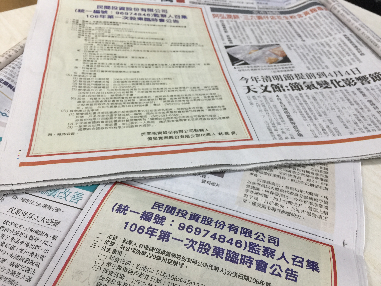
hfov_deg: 61.7
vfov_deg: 48.2
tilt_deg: -44.2
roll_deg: -6.4
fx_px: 319
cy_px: 143
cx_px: 190
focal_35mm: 29
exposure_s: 1/40
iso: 40
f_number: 2.2
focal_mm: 4.15
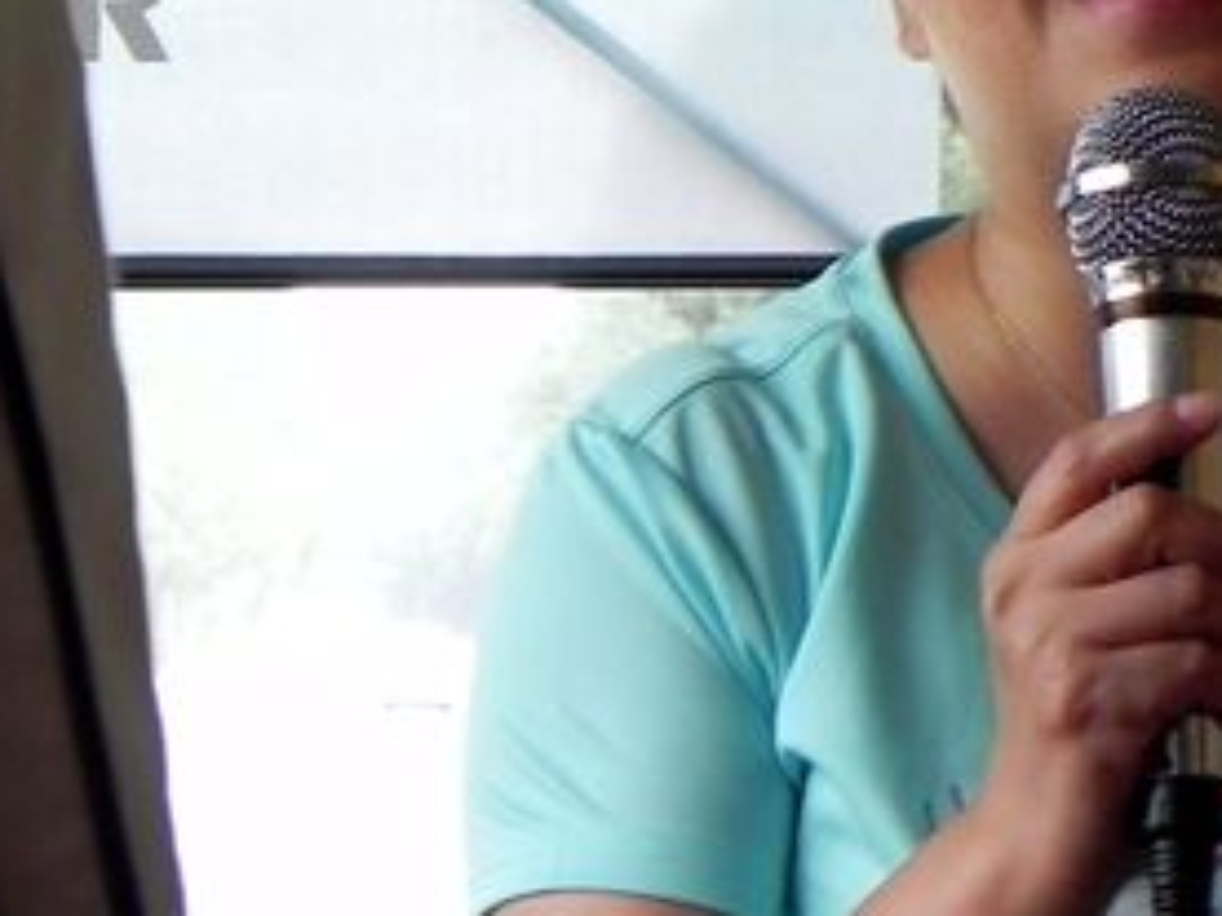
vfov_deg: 6.1
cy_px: 285
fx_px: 8649
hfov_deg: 8.1
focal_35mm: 245
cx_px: 974
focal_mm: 13.4
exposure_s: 1/125
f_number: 4
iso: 262
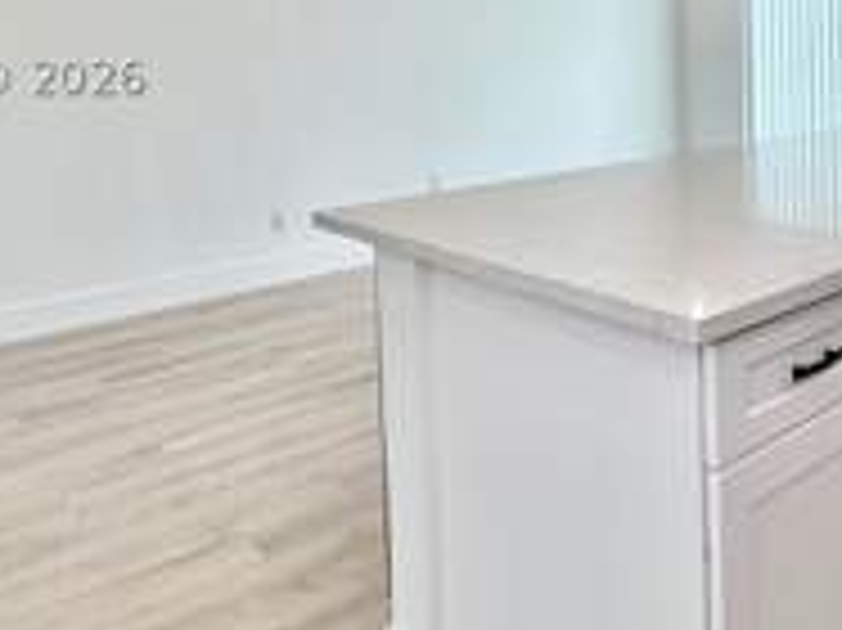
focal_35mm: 36
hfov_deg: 50.5
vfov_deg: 37.3
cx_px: 558
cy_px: 76
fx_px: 875
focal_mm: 2.22
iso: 50
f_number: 2.2
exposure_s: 1/224
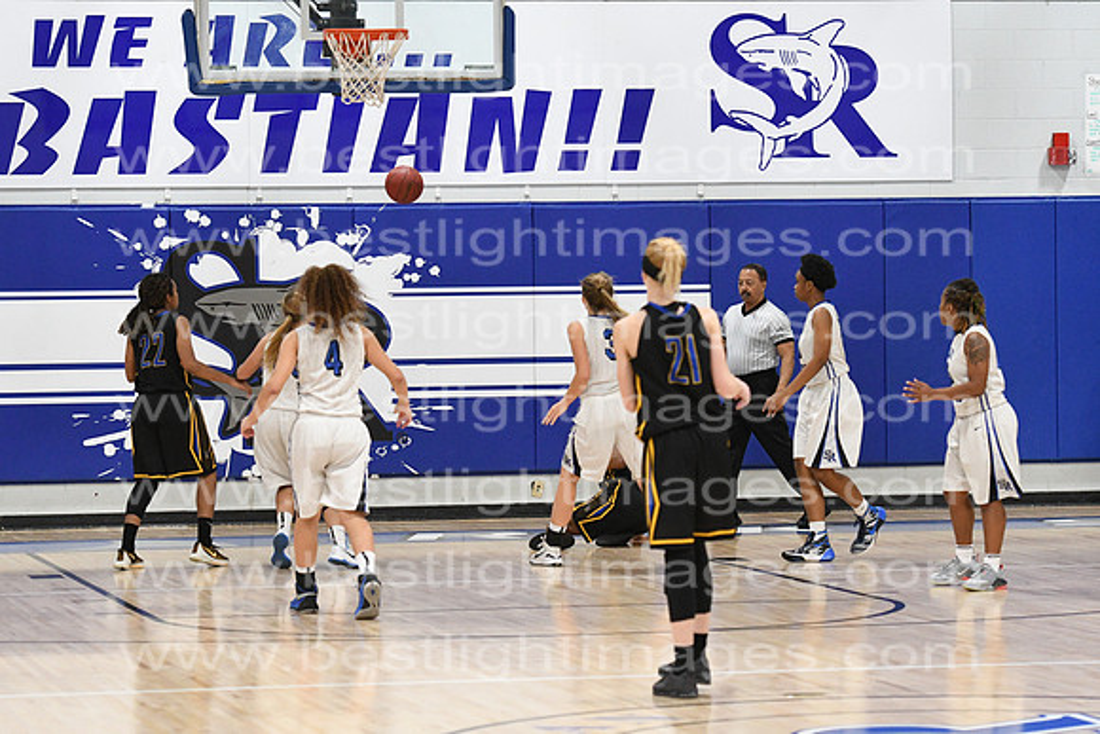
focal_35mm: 150
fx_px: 4584
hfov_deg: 13.7
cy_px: 367
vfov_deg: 9.2
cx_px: 550
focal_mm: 100
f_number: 4
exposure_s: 1/640
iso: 5000
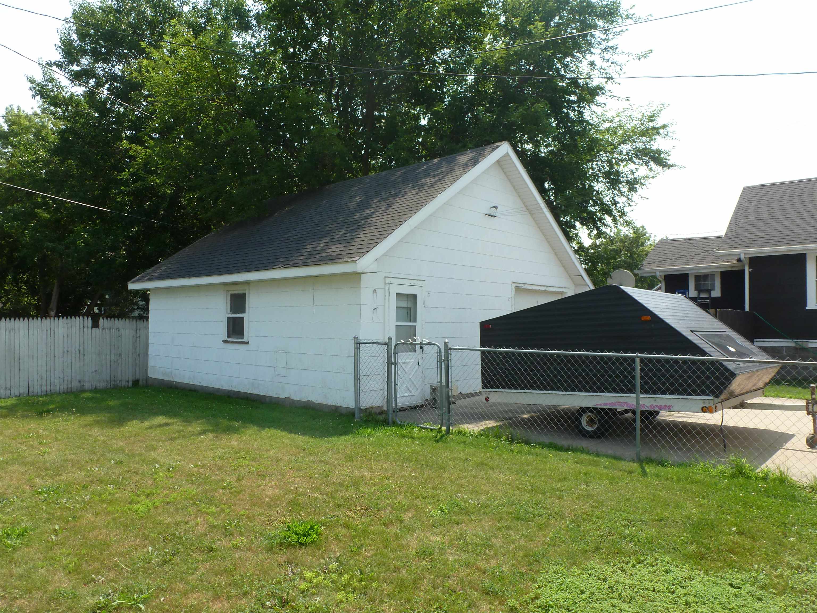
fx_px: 566
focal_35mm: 24
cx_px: 408
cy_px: 306
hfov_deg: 71.6
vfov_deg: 56.8
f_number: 4
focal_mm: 4.3
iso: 100
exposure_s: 1/320
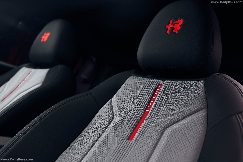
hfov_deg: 58.7
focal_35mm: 32
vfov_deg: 41.1
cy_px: 81
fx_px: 216
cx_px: 122
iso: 800
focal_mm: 32
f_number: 4
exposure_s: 1/13
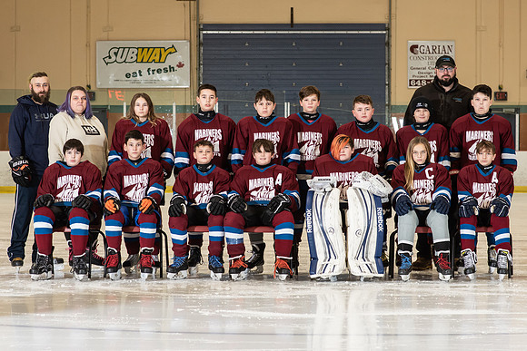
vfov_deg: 11.8
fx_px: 1698
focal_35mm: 116
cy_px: 148
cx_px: 261
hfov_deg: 17.6
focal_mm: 85
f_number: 5.6
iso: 800
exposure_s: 1/250
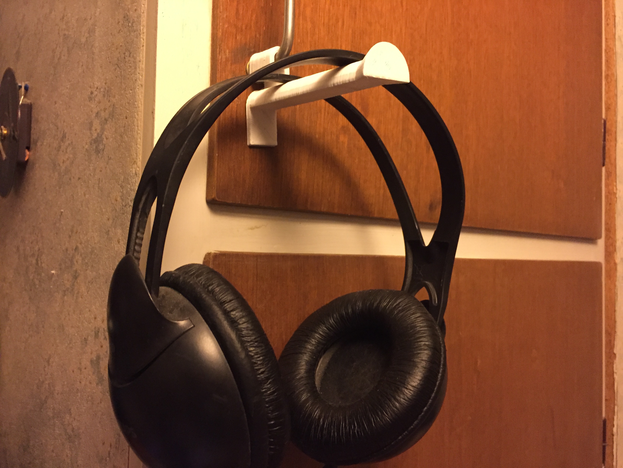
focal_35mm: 29
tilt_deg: +2.6
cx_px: 312
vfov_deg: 48.2
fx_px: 522
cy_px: 234
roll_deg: -1.3
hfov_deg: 61.7
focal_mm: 4.15
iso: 320
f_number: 2.2
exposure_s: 1/17
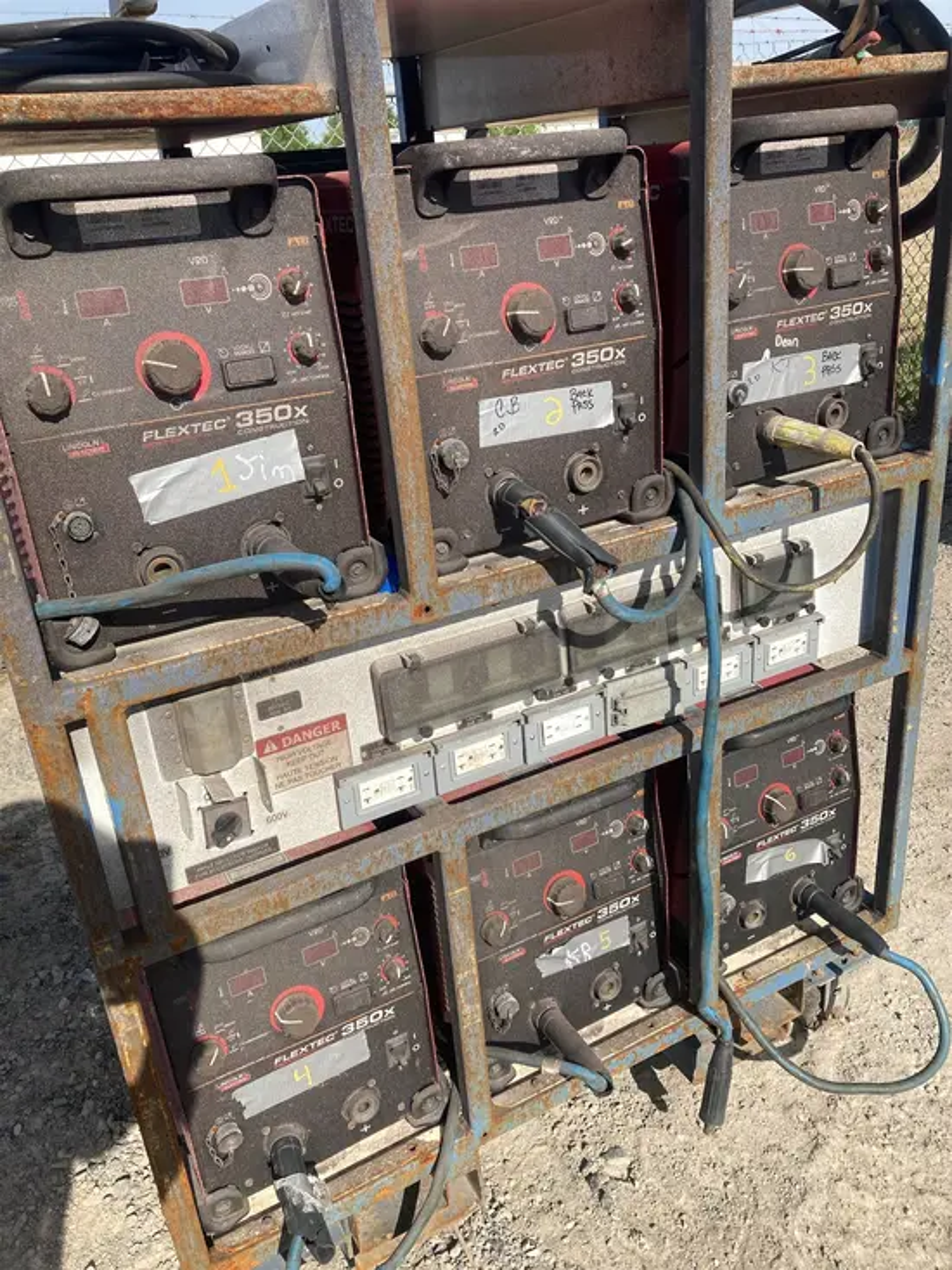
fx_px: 1026
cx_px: 476
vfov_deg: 63.4
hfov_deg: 49.8
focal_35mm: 28
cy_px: 635
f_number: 1.8
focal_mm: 3.99
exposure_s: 1/1567
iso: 20
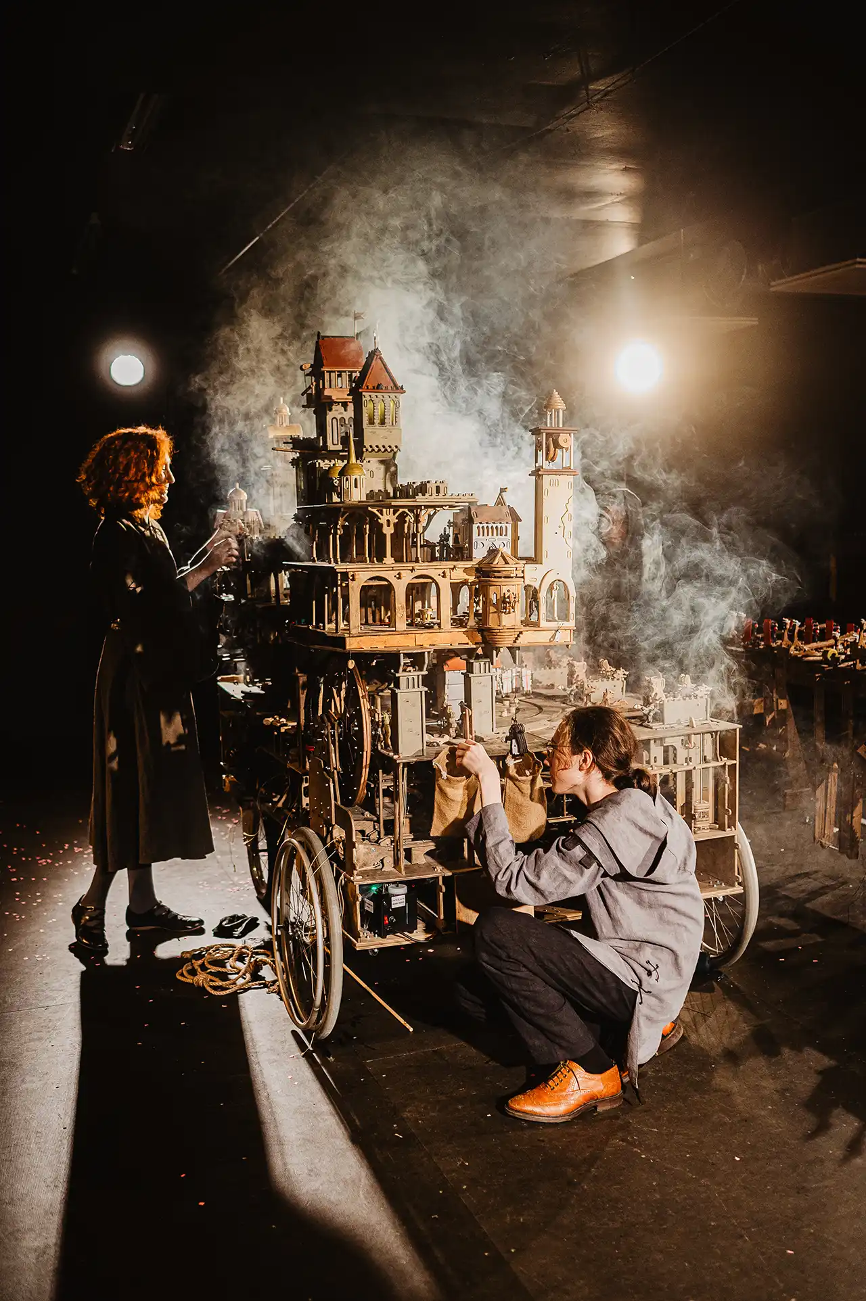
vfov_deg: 54.5
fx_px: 1265
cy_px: 650
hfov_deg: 37.8
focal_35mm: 35
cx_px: 433
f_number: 2.2
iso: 1000
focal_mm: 35
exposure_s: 1/500
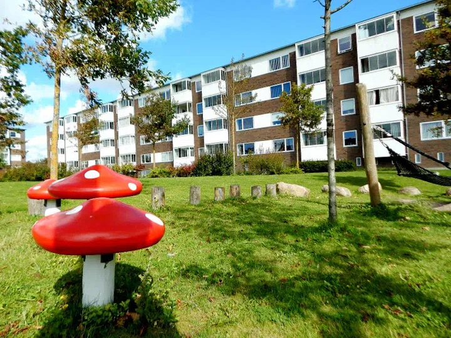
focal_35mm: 22
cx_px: 226
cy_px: 169
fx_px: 287
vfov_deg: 61.1
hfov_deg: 76.4
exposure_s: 1/500
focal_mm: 4
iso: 200
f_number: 6
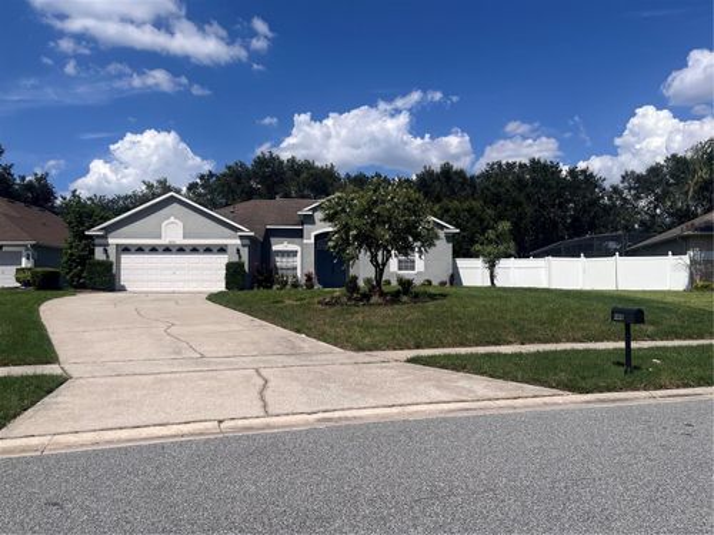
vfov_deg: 53.1
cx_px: 357
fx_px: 536
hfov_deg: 67.3
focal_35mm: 26
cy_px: 268
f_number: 1.6
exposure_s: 1/7353
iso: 50
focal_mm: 5.1
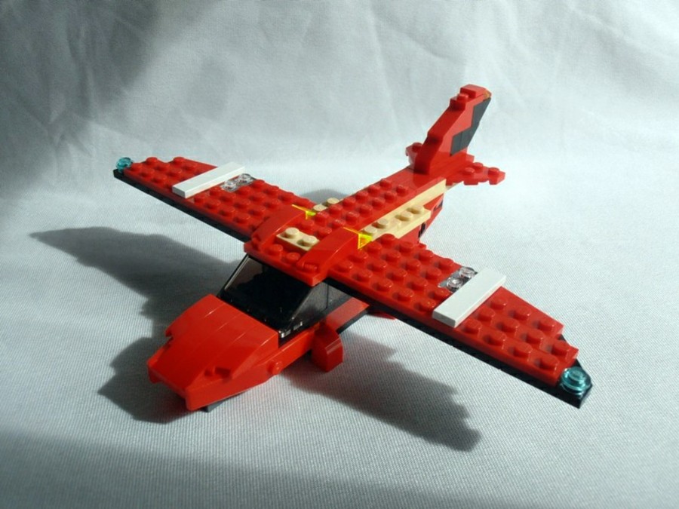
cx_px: 340
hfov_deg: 50.1
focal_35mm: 37
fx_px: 726
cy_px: 254
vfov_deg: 38.7
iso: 80
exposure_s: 1/640
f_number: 3.9
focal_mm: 6.61
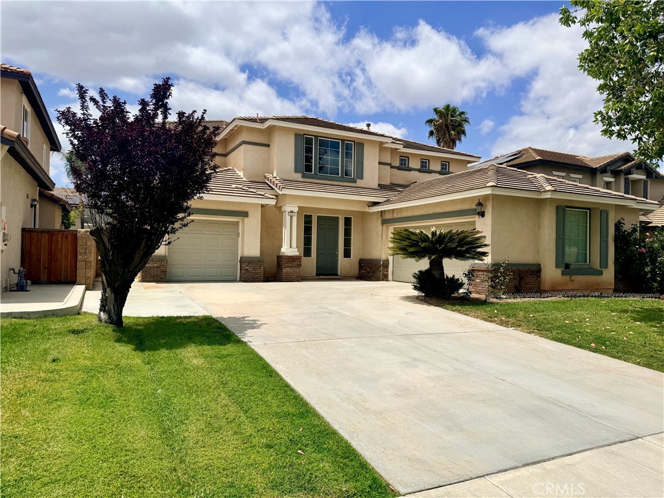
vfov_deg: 56.8
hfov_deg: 71.6
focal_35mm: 24
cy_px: 249
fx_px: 460
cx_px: 332
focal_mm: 6.76
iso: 80
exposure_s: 1/9091
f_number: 1.78
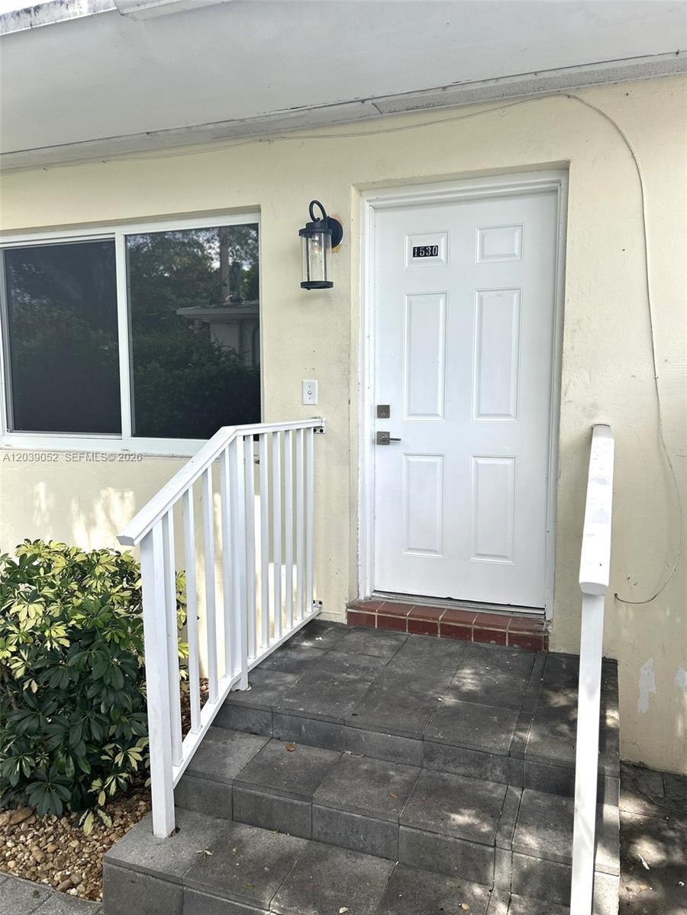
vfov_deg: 67.3
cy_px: 458
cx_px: 344
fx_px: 688
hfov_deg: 53.1
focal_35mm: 26
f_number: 1.5
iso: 50
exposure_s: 1/687
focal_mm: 5.7
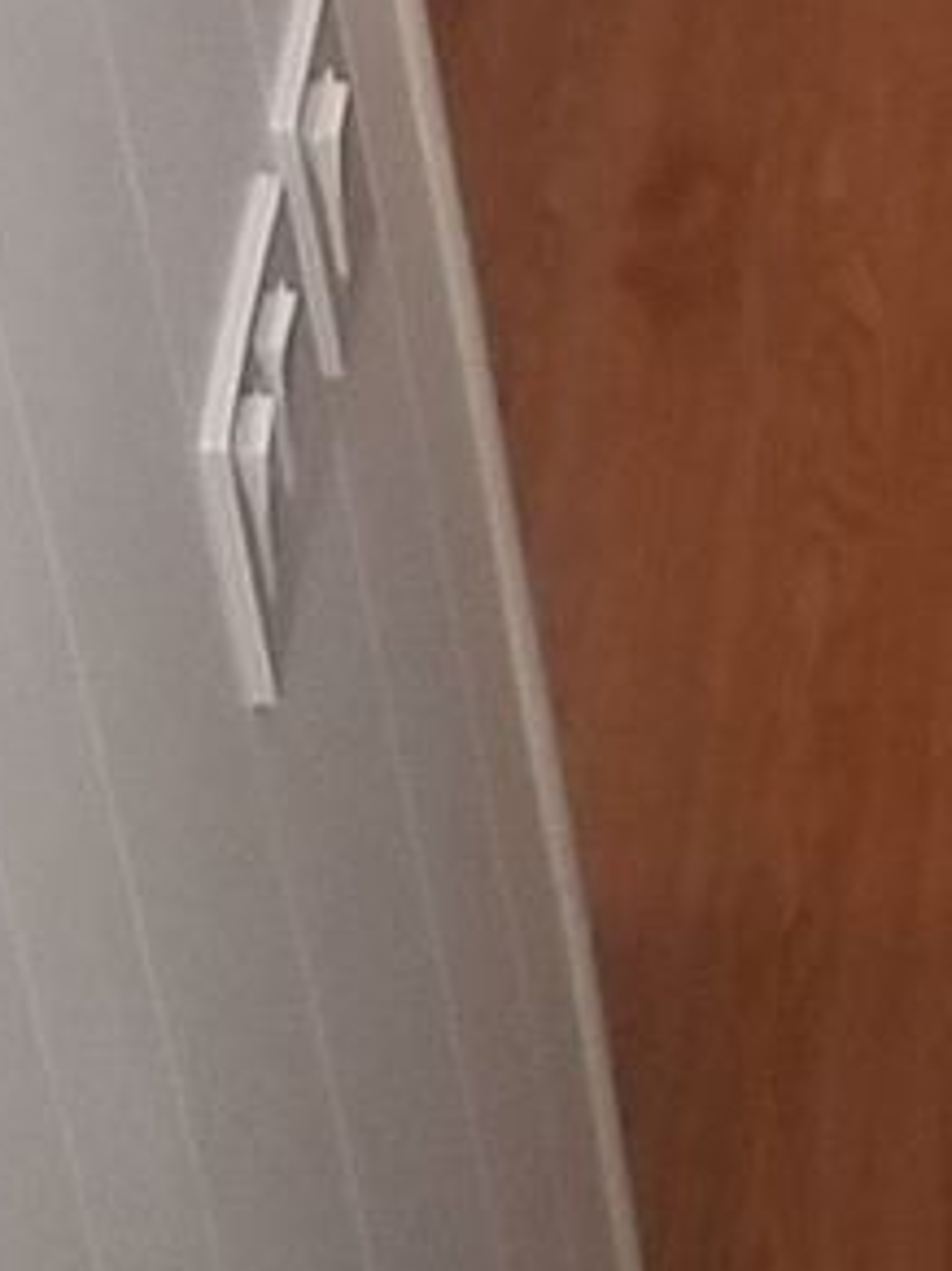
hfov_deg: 7.1
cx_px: 1546
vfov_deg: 9.5
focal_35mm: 206
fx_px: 7559
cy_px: -328
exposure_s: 1/60
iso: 320
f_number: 1.7
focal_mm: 4.2
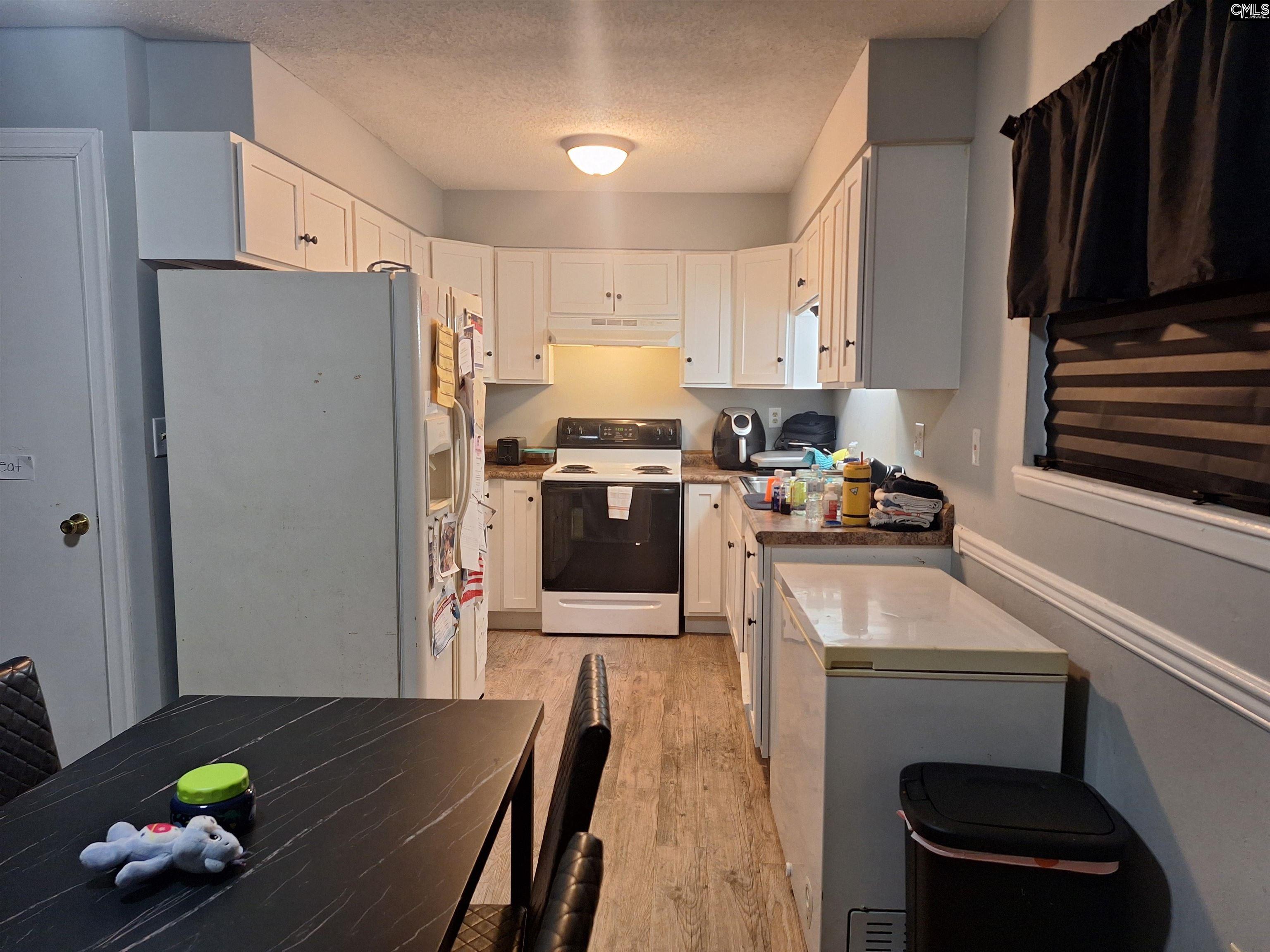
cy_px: 476
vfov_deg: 58.9
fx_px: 844
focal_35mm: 23
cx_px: 635
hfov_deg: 73.9
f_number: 1.8
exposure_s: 1/40
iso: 160
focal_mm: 5.54
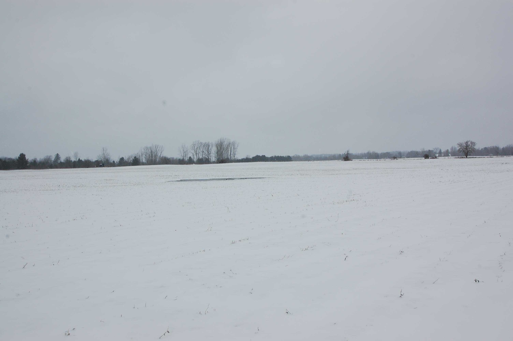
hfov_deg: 53.2
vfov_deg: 36.8
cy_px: 170
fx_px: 513
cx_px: 256
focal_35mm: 36
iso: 200
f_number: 11
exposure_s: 1/500
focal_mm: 24
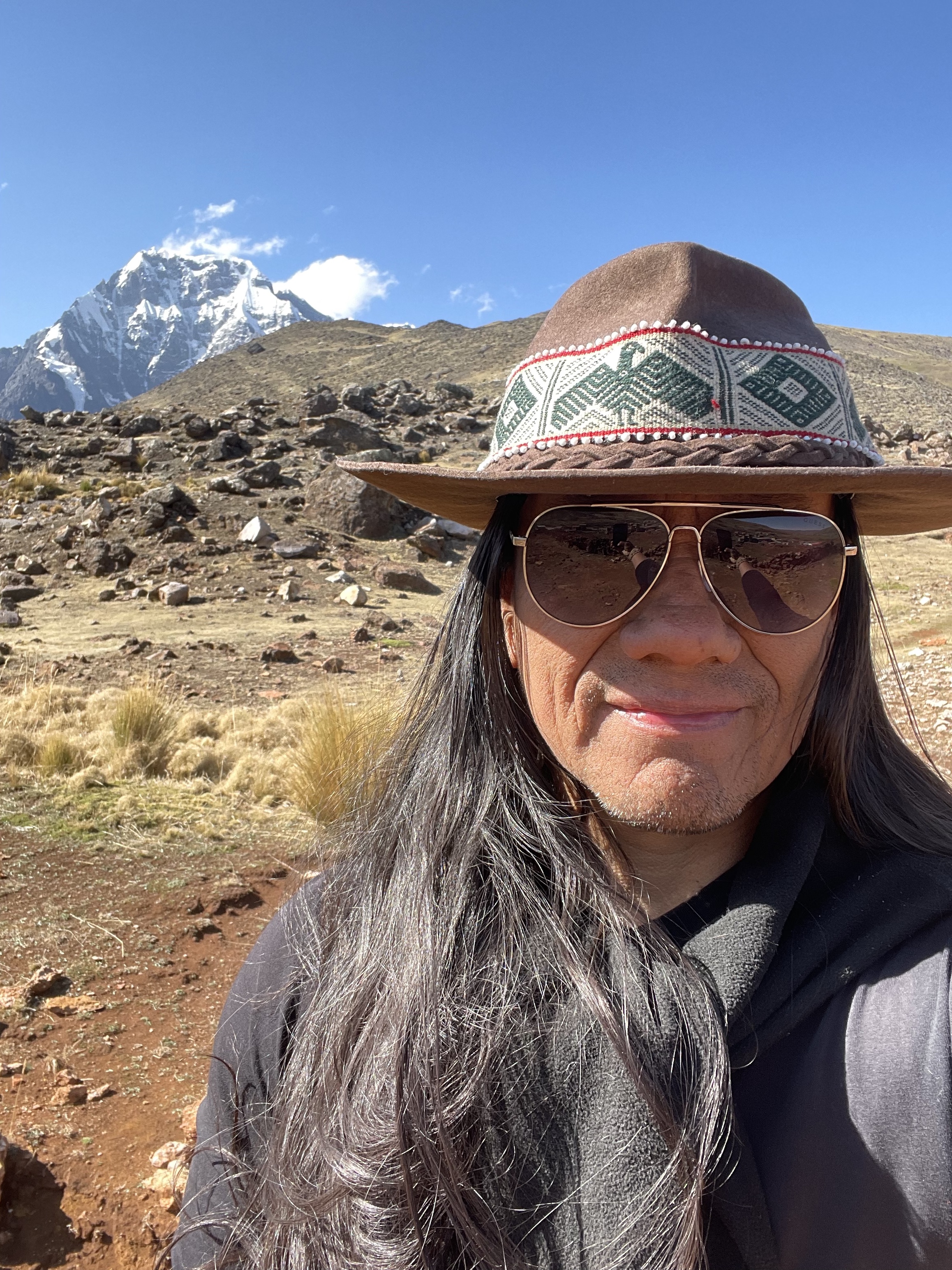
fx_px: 1100
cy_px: 635
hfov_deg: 46.8
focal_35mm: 30
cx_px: 476
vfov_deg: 60.0
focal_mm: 2.71
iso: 25
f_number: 2.2
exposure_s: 1/152
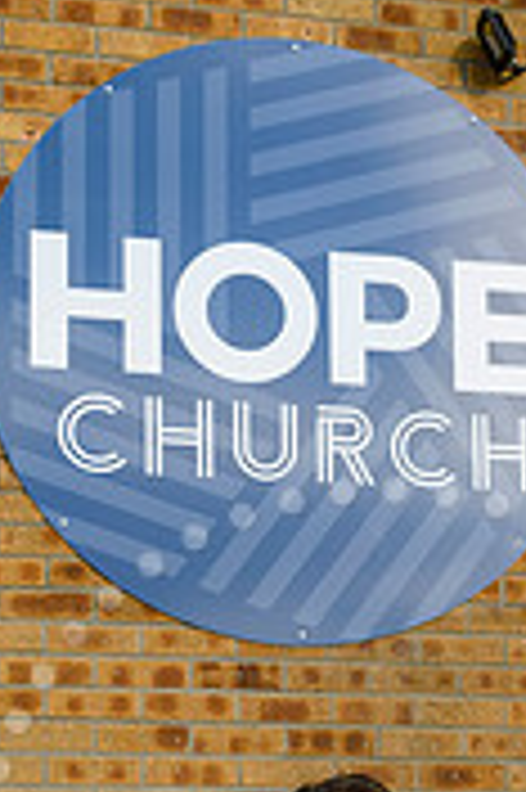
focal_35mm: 73
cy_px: 896
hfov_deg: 18.5
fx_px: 1603
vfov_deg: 25.5
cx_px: 387
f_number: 8
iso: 100
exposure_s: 1/320
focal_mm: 19
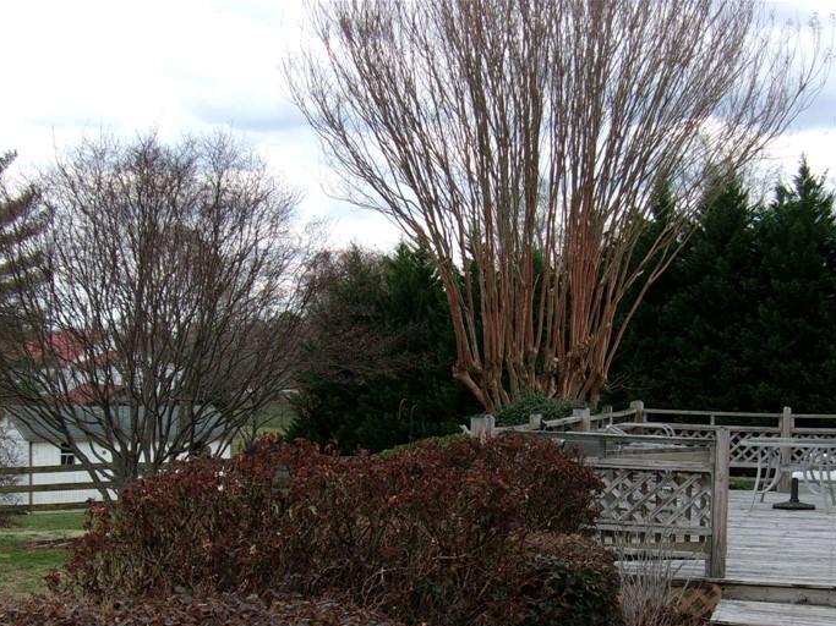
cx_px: 486
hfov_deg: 30.7
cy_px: 468
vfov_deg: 23.1
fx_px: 1521
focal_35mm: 63
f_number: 3.7
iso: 80
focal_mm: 7.6
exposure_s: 1/280
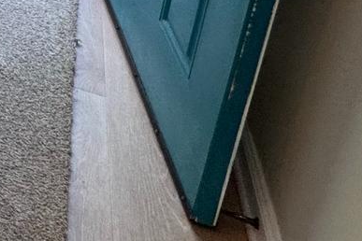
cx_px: -447
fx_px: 774
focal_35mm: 77
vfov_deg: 13.7
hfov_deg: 16.3
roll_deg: -0.2
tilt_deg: -15.1
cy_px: -305
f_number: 2.2
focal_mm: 2.22
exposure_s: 1/120
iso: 160
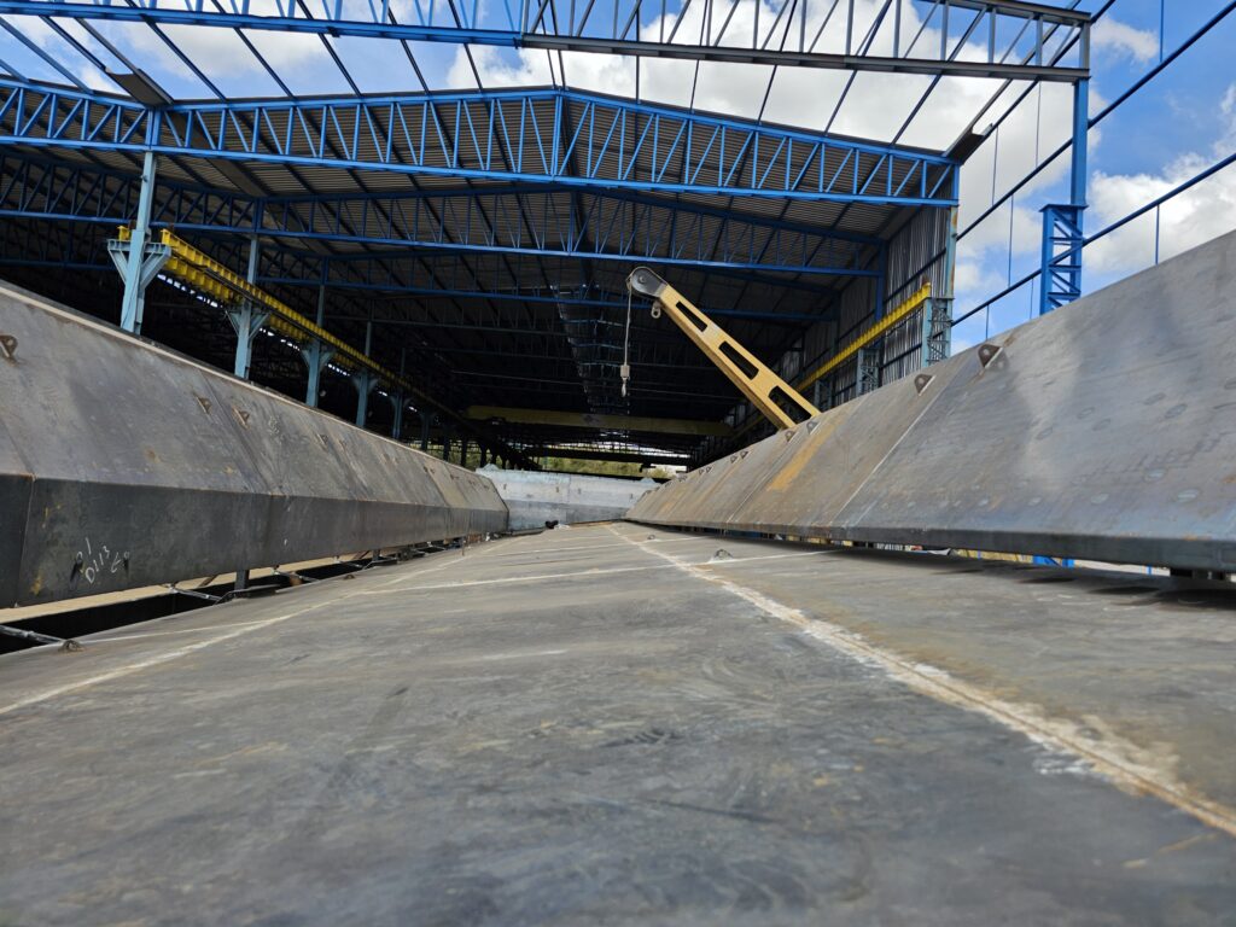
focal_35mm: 23
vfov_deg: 58.9
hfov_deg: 73.9
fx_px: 821
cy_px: 464
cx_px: 618
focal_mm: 6.3
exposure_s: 1/554
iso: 12
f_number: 1.7
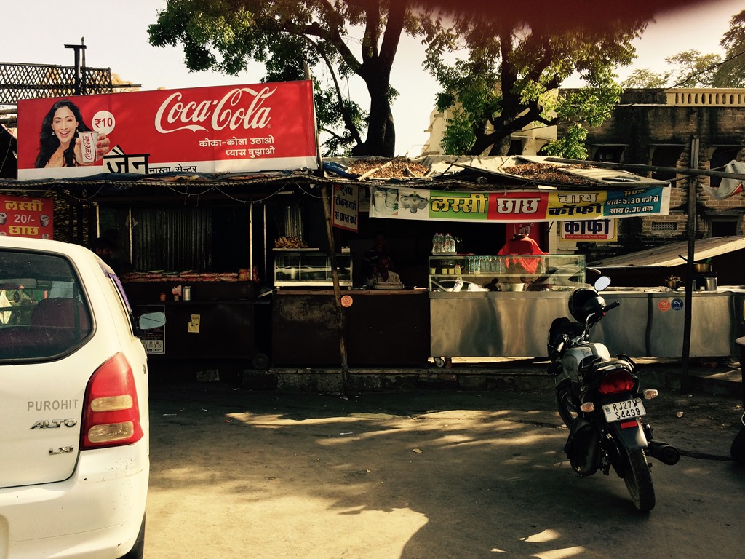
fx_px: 624
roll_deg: +1.2
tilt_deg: -1.9
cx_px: 372
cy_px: 280
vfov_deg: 48.2
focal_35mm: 29
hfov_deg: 61.7
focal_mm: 4.15
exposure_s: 1/855
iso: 32
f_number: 2.2
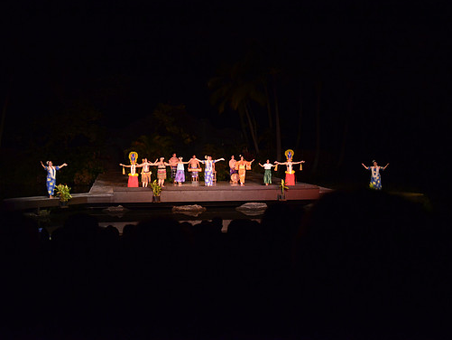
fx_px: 522
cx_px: 197
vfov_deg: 36.0
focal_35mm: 40
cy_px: 168
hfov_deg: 46.7
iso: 2500
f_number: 3.8
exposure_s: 1/100
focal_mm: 24
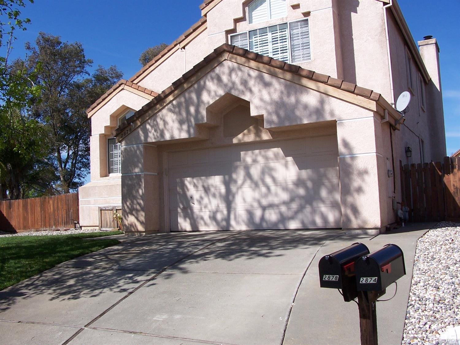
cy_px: 172
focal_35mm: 35
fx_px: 465
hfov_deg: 52.6
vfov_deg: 40.7
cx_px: 230
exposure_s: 1/1000
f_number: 4
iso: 80
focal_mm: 6
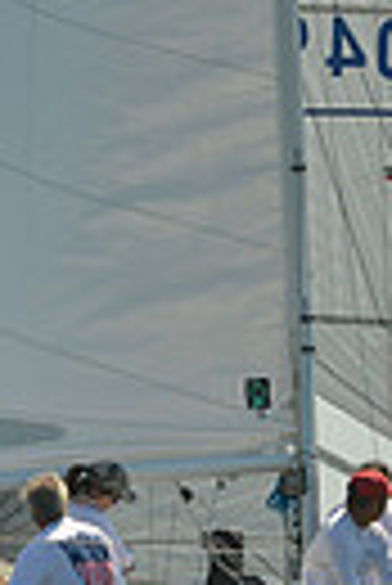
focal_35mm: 1382
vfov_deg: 1.5
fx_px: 22511
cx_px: 144
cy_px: 614
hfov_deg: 1.0
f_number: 7.1
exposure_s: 1/1250
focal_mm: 310
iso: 200
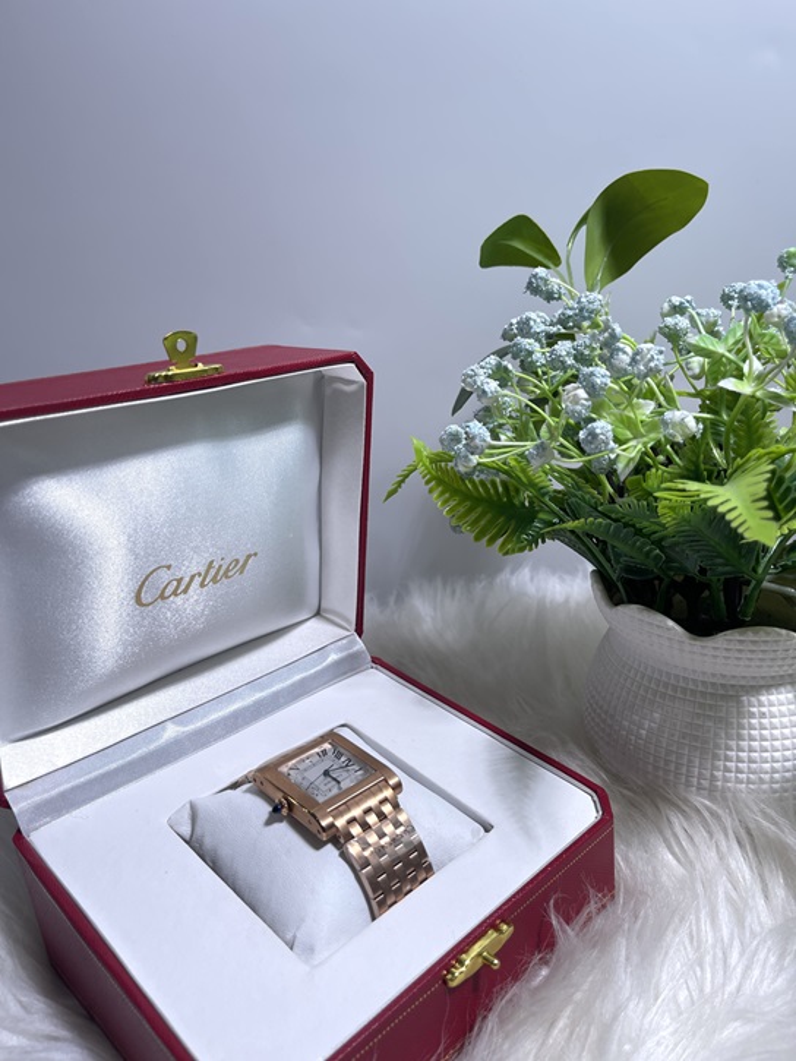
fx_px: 766
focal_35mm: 25
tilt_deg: -21.9
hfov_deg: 54.9
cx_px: 398
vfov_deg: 69.4
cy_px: 530
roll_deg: +2.9
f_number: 1.6
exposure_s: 1/1200
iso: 32
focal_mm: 5.1
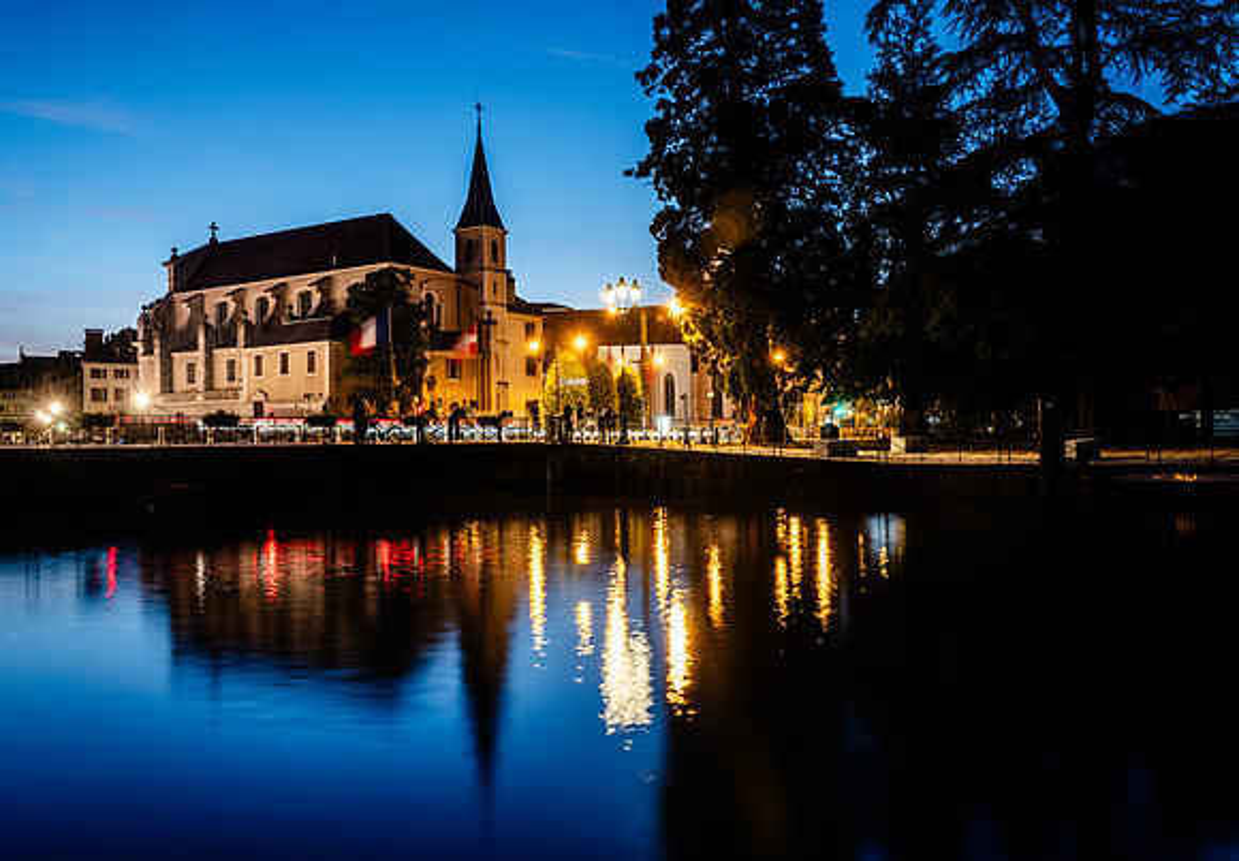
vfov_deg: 45.4
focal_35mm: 29
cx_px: 554
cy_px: 404
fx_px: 1028
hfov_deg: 62.0
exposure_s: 8
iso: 50
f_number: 8
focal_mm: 27
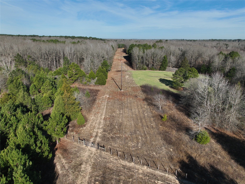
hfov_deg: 71.6
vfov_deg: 56.8
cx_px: 122
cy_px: 92
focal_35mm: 24
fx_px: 170
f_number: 7.1
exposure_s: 1/320
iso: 104
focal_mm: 12.29
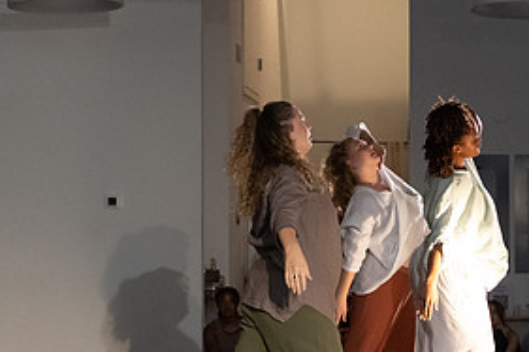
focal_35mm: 106
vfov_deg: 12.9
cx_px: 429
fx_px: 1557
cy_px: 241
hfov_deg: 19.1
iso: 6400
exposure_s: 1/320
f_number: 4
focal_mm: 45
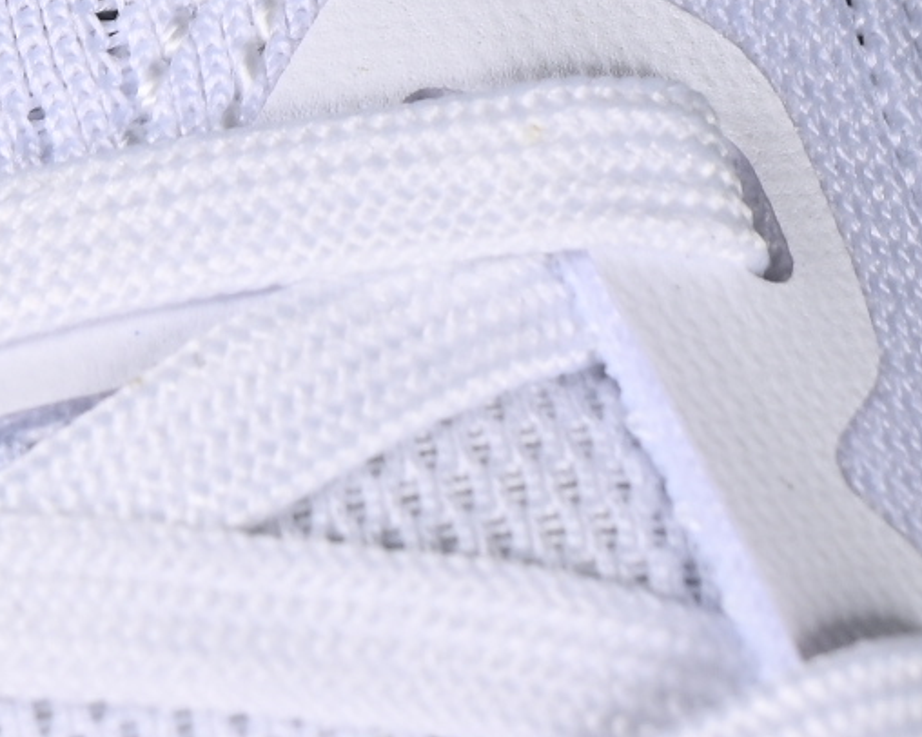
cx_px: -294
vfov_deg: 4.0
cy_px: -352
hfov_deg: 5.0
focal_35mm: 386
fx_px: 10529
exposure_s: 1/80
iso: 160
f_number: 7.1
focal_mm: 50
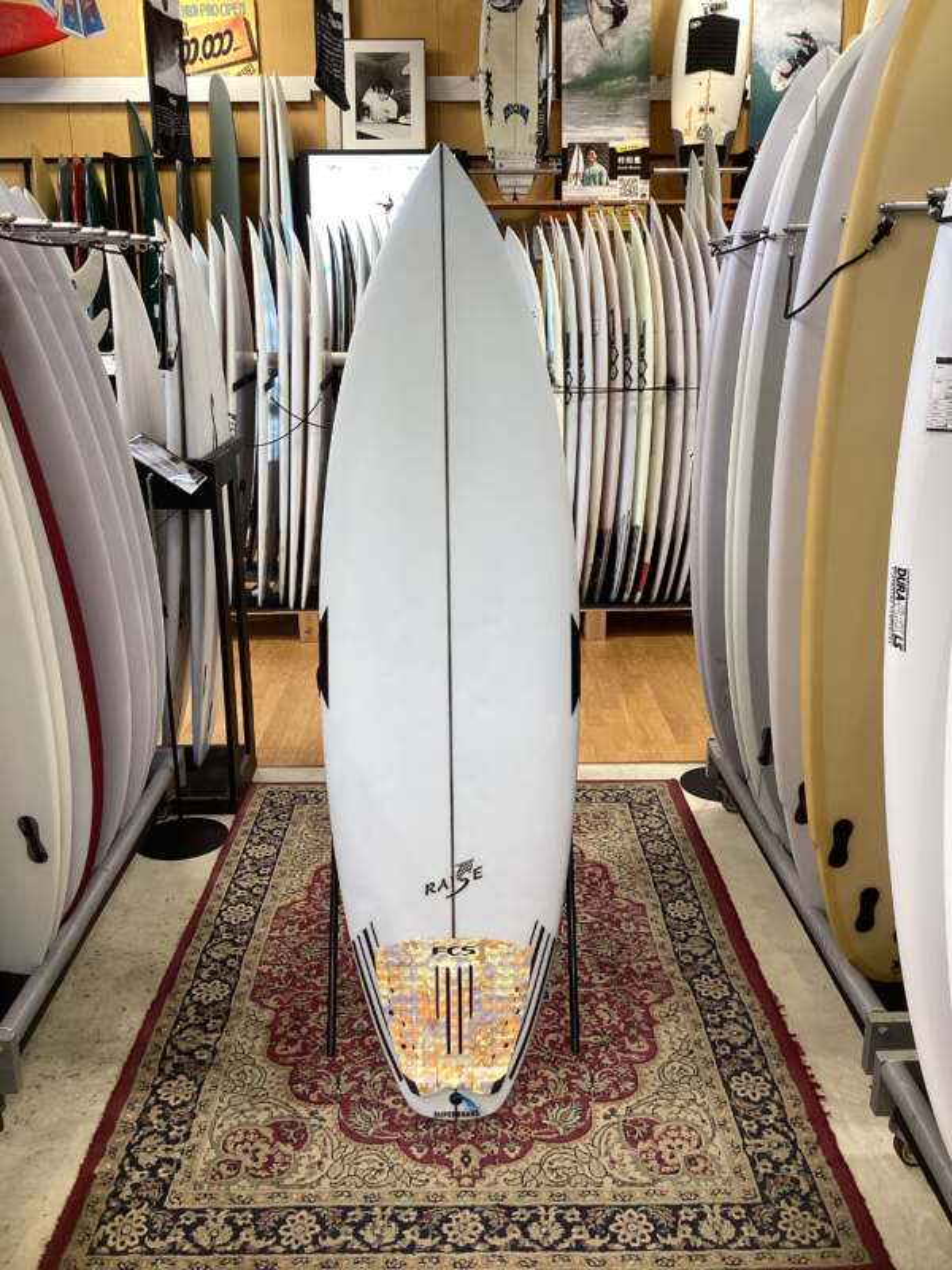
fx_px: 1137
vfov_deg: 58.4
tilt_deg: -16.7
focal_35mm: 31
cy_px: 635
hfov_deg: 45.4
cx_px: 476
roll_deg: -2.6
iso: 64
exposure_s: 1/50
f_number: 2.4
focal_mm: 3.3
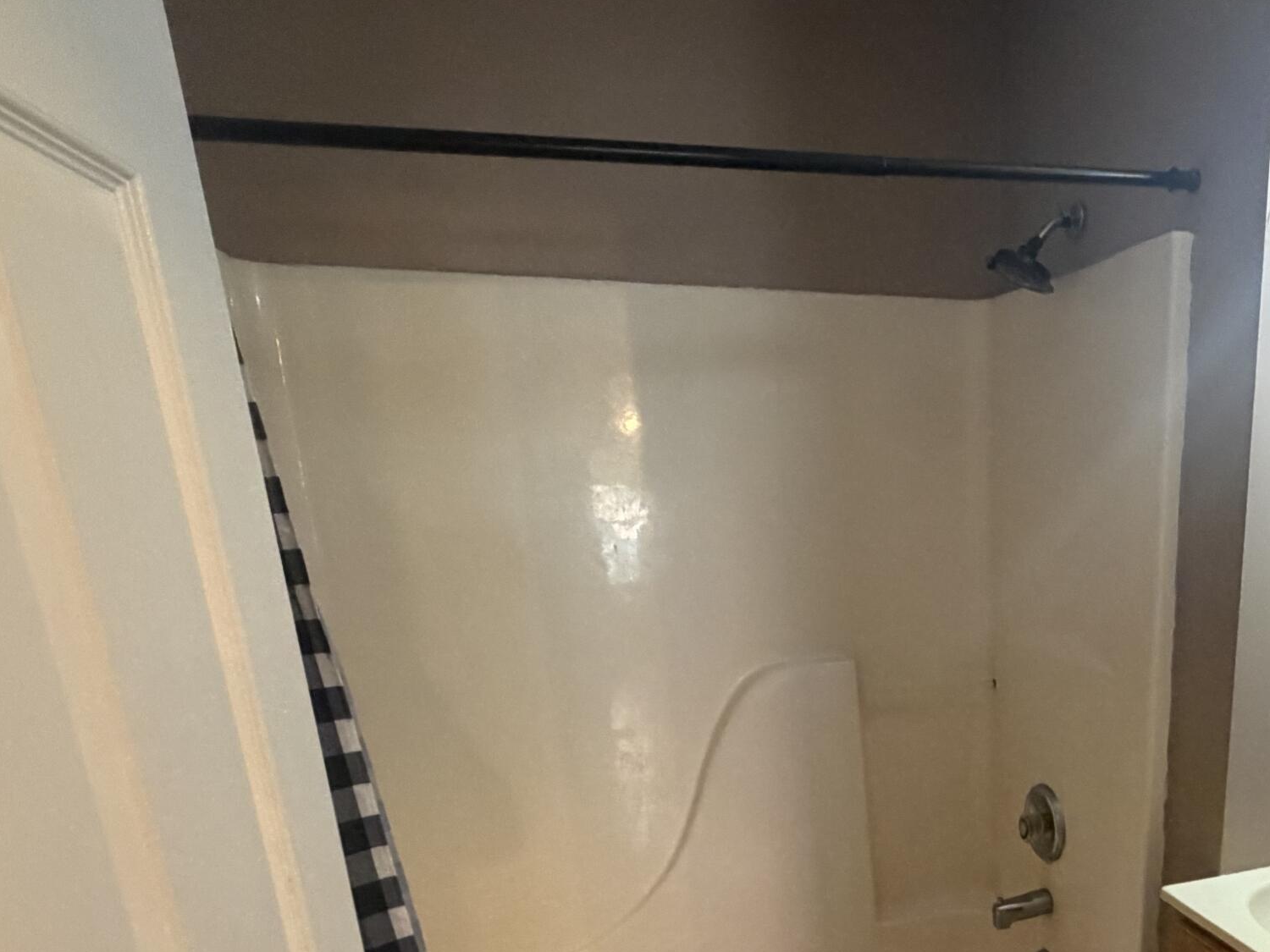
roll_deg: +1.2
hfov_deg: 59.6
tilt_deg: -15.5
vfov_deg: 46.7
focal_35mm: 28
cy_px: 784
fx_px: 1027
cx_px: 969
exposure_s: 1/60
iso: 400
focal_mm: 2.22
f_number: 2.2
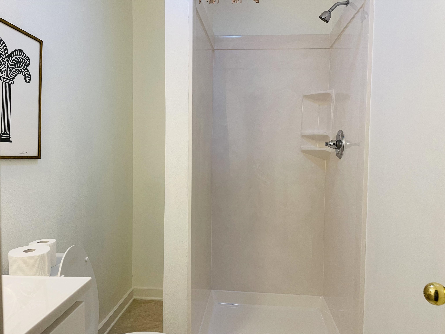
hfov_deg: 67.3
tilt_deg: -2.3
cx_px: 222
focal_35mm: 26
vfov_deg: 53.1
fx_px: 334
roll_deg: -0.3
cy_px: 167
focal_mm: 4.2
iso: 80
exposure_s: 1/60
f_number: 1.6
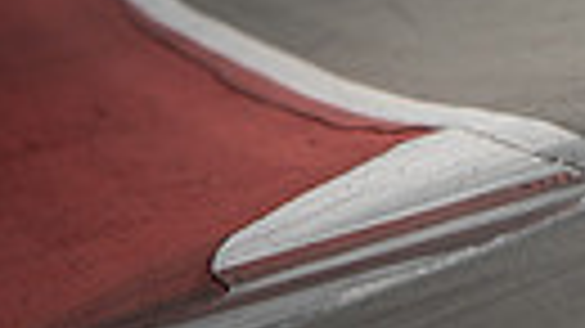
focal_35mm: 1398
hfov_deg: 1.5
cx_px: 1116
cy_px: -438
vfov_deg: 0.9
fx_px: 21677
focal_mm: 200
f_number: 2.5
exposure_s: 1/4000
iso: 160
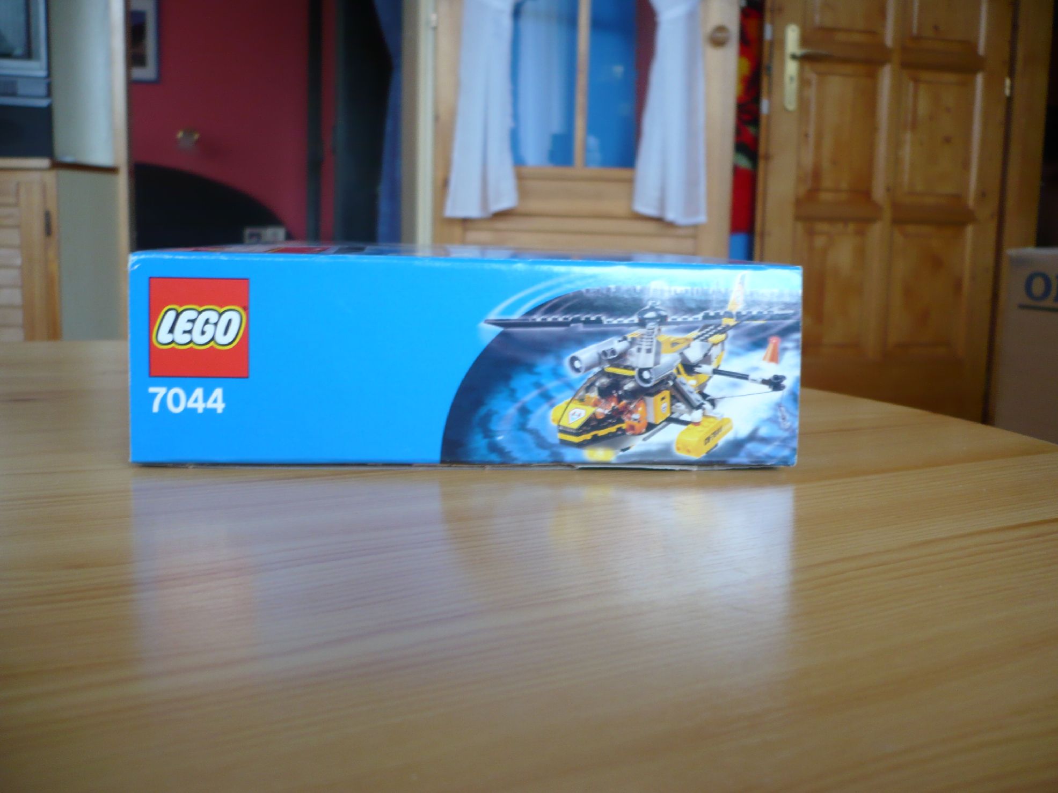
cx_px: 529
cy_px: 396
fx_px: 1070
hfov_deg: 52.6
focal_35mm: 35
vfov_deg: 40.7
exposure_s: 1/15
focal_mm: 5.8
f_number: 2.8
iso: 100
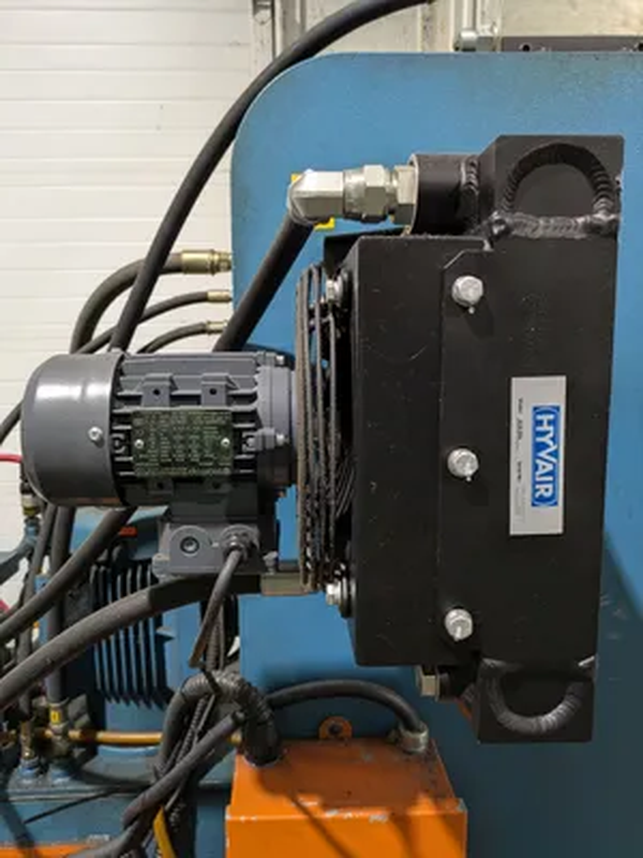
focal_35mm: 25
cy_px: 429
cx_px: 322
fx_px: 619
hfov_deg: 54.9
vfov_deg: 69.4
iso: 200
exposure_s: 1/40
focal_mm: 5.43
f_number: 1.89
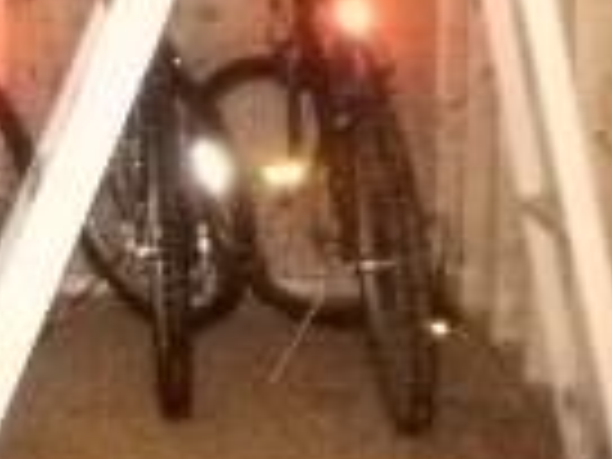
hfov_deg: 10.4
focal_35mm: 170
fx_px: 3006
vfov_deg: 8.6
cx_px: -756
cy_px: -194
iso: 500
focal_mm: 6.3
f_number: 3.5
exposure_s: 1/30
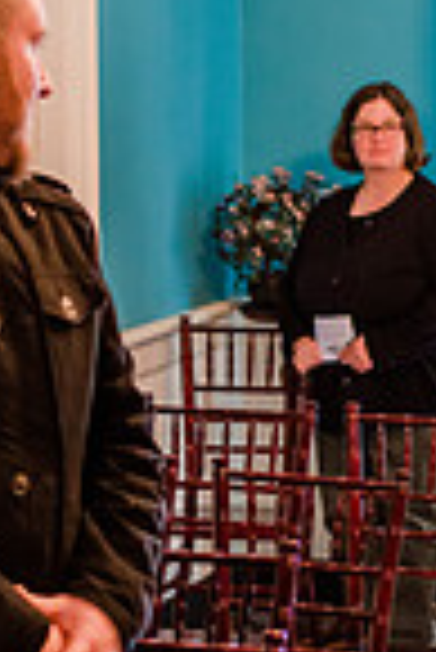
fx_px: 2954
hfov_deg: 8.4
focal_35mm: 163
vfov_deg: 12.6
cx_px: 432
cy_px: 427
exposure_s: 1/100
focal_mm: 35
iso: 800
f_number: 2.5
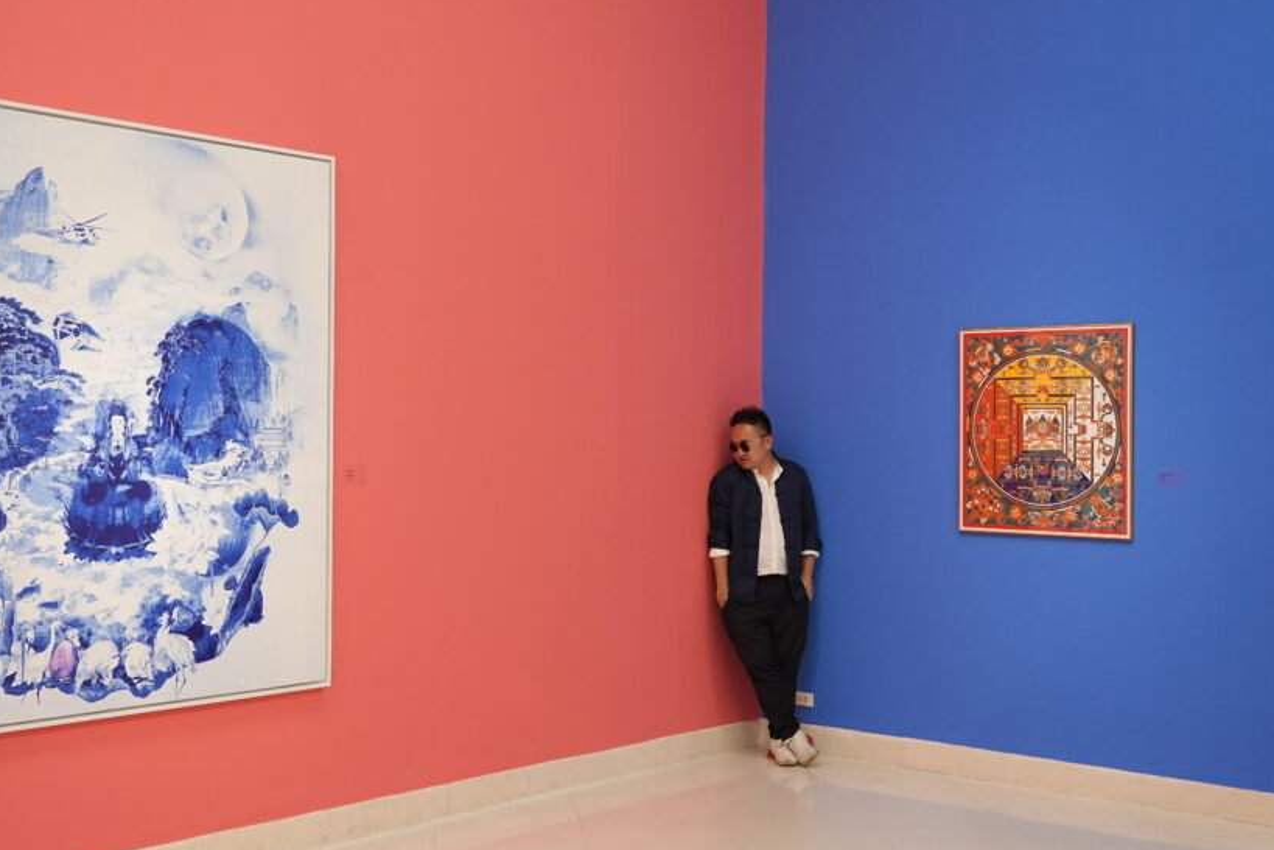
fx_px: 1592
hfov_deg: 43.5
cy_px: 423
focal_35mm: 45
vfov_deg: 29.9
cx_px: 543
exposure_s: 1/50
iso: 1600
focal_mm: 36
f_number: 7.1
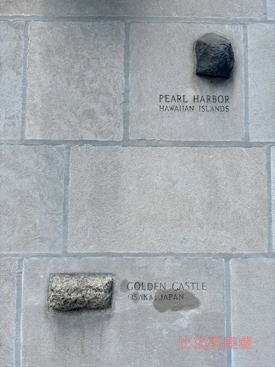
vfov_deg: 67.3
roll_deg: +0.1
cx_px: 138
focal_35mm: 26
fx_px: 275
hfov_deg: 53.1
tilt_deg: +4.0
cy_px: 184
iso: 50
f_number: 1.6
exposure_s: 1/799
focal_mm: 5.96
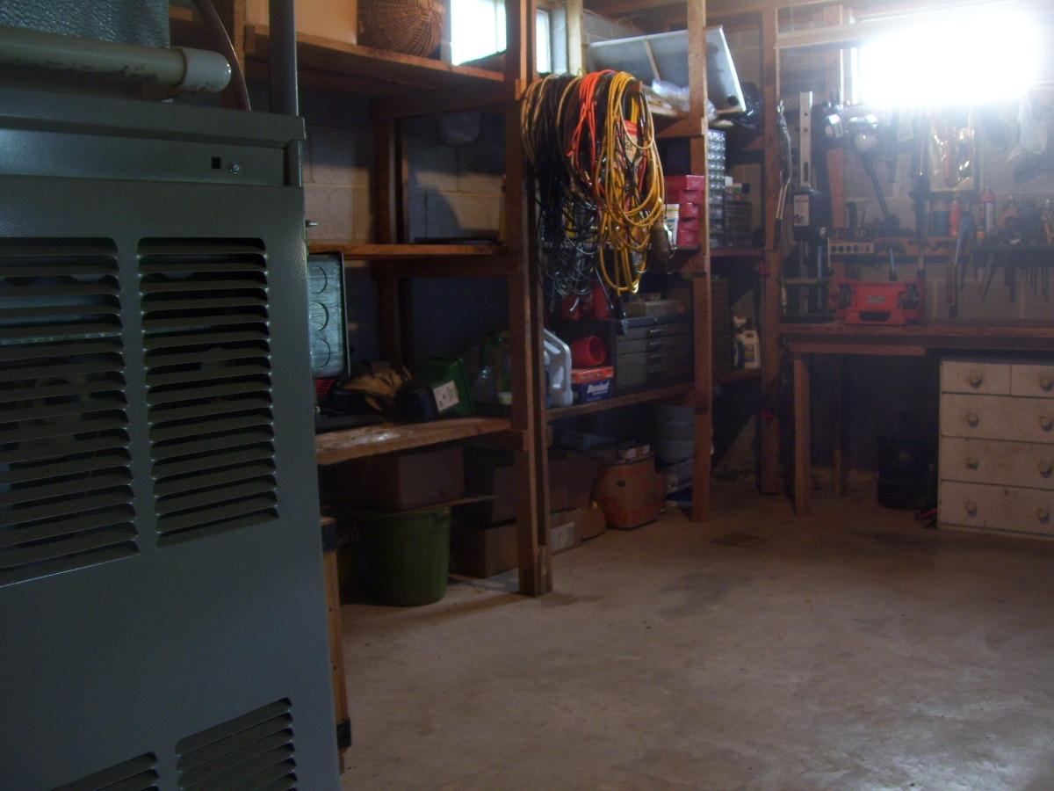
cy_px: 396
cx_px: 527
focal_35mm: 36
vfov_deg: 39.7
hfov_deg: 51.4
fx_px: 1096
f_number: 2.7
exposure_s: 1/8
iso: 160
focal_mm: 6
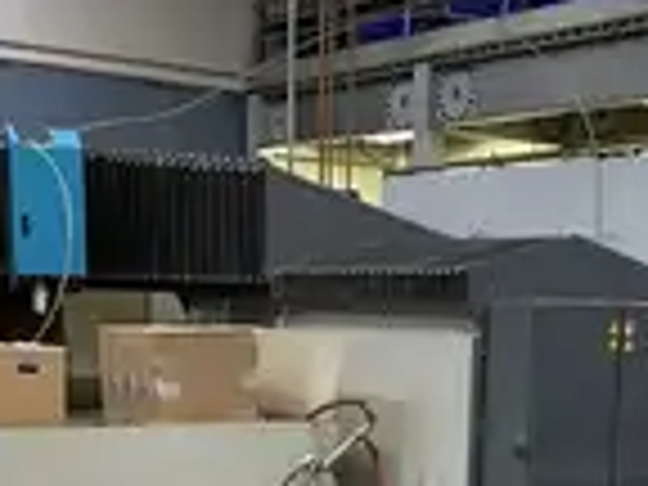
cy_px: 590
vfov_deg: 19.2
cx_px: 378
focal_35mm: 72
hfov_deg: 27.0
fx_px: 1348
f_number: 1.8
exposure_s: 1/60
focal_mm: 4.2
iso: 80
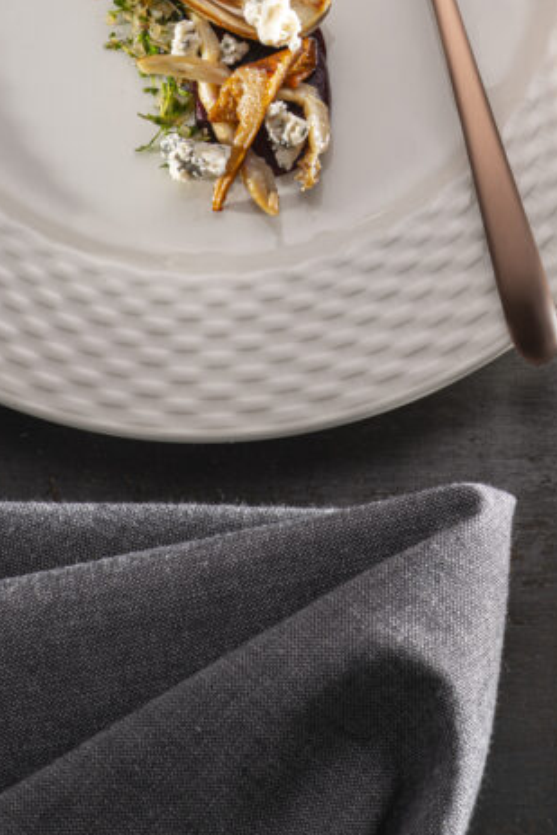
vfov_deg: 10.8
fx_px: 4360
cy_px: -76
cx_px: 520
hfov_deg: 7.3
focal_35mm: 188
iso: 64
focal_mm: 85
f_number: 8
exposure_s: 1/100
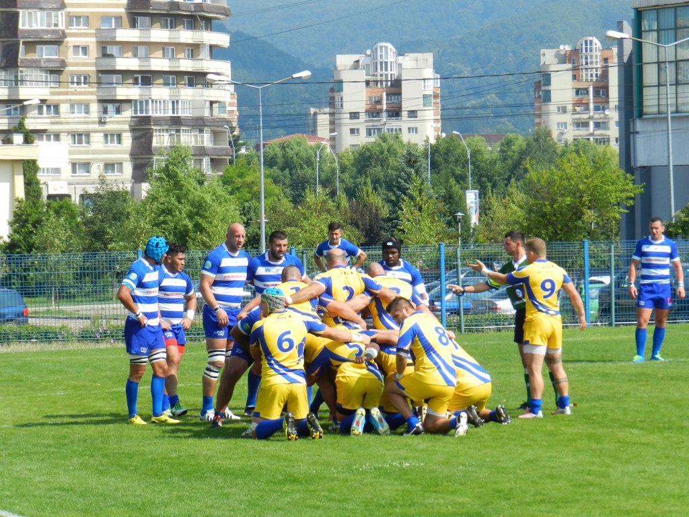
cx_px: 344
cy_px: 258
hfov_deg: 10.4
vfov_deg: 7.8
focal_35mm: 191
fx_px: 3802
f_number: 5.5
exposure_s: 1/500
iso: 160
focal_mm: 34
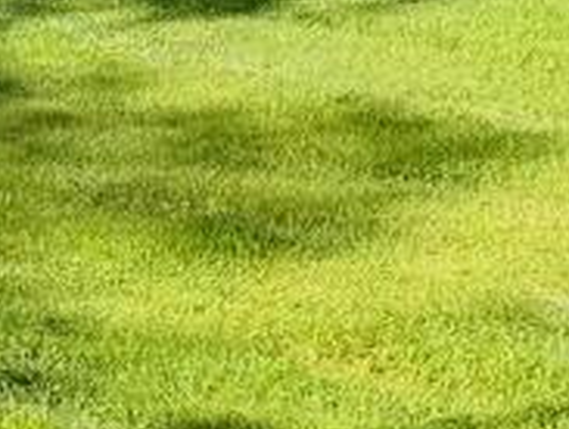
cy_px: -137
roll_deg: -1.7
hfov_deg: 12.2
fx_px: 2207
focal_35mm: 134
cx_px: -721
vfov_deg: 10.8
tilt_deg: -6.7
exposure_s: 1/2959
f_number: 1.78
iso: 80
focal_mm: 6.76
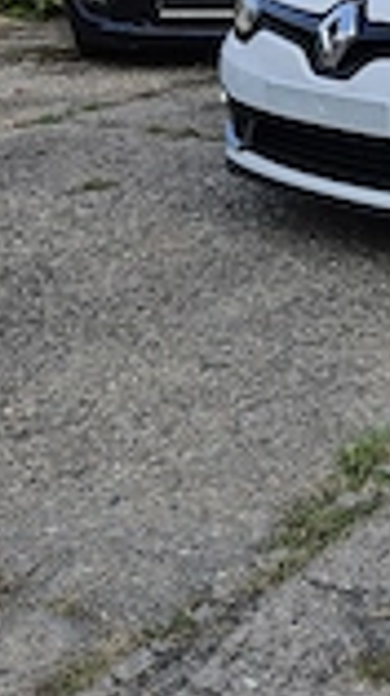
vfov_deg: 32.1
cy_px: 155
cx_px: 634
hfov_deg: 16.6
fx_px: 1180
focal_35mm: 64
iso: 25
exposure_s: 1/476
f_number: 1.8
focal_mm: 5.4
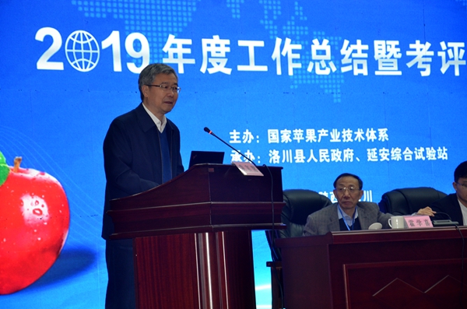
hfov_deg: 17.1
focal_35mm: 120
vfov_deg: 11.4
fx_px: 1553
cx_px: 234
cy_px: 154
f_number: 5.3
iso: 800
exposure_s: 1/60
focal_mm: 80
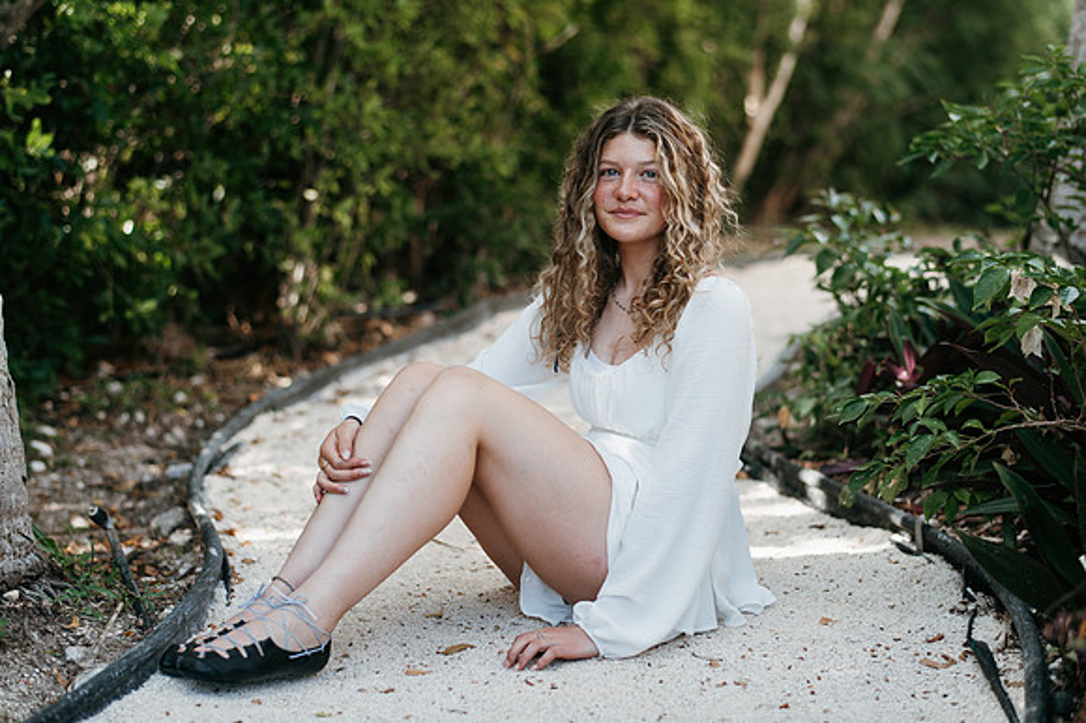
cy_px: 362
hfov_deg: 34.5
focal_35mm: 58
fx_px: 1749
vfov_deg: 23.4
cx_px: 543
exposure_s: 1/500
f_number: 2.2
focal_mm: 58
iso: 400
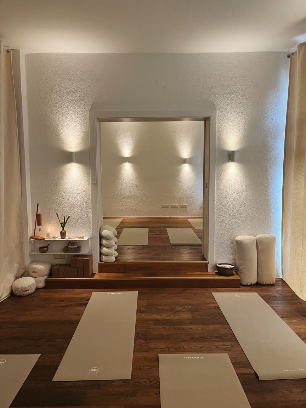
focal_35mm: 26
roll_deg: +0.3
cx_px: 153
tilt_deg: -5.0
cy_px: 204
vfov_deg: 67.3
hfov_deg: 53.1
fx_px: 306
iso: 160
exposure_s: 1/60
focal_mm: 5.1
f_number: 1.6
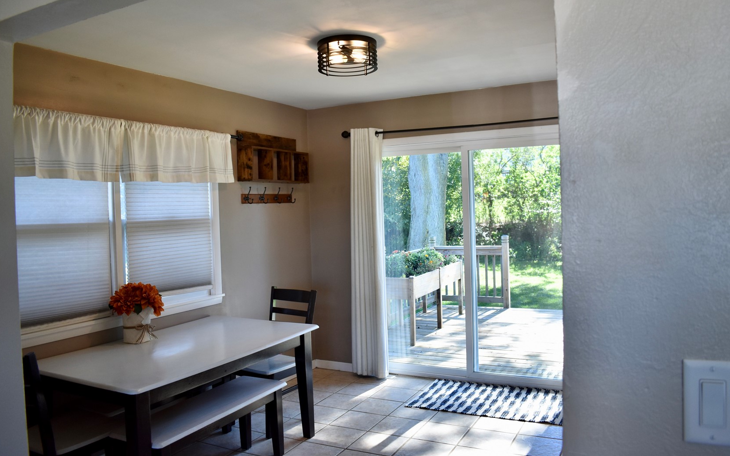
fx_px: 557
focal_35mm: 28
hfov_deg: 66.5
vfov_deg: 44.5
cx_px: 366
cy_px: 211
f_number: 4.5
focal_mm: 18
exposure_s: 1/100
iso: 400
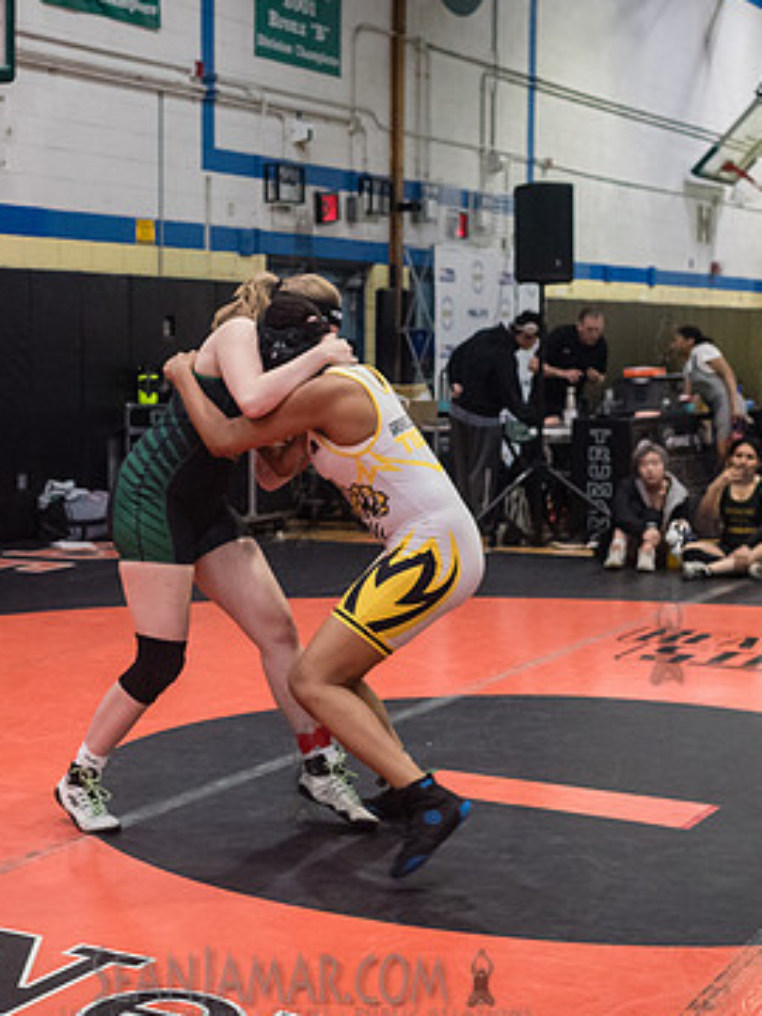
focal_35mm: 63
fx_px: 1849
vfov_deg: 30.7
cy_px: 517
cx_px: 199
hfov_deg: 23.1
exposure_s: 1/400
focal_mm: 35
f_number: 3.2
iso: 5000
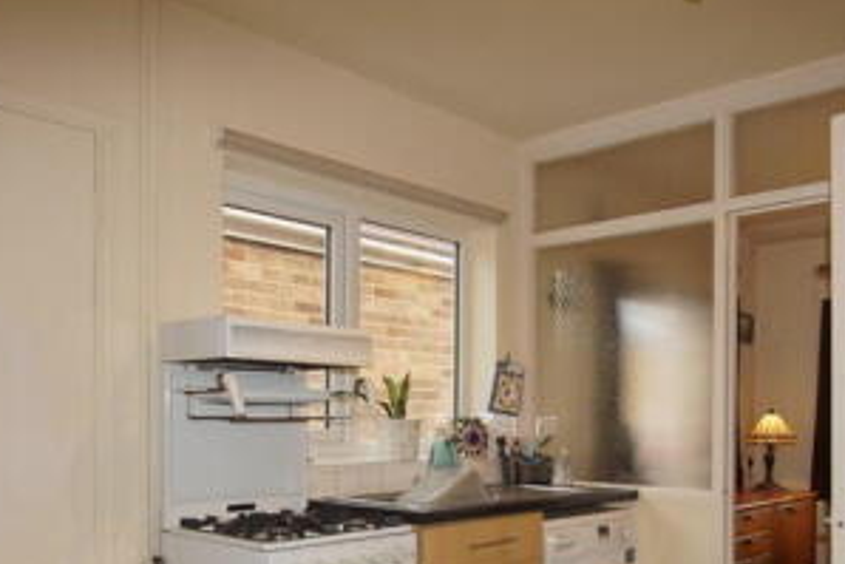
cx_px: 478
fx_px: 775
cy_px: 427
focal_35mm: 33
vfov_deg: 38.9
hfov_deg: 57.0
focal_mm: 10
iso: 320
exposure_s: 1/160
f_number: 4
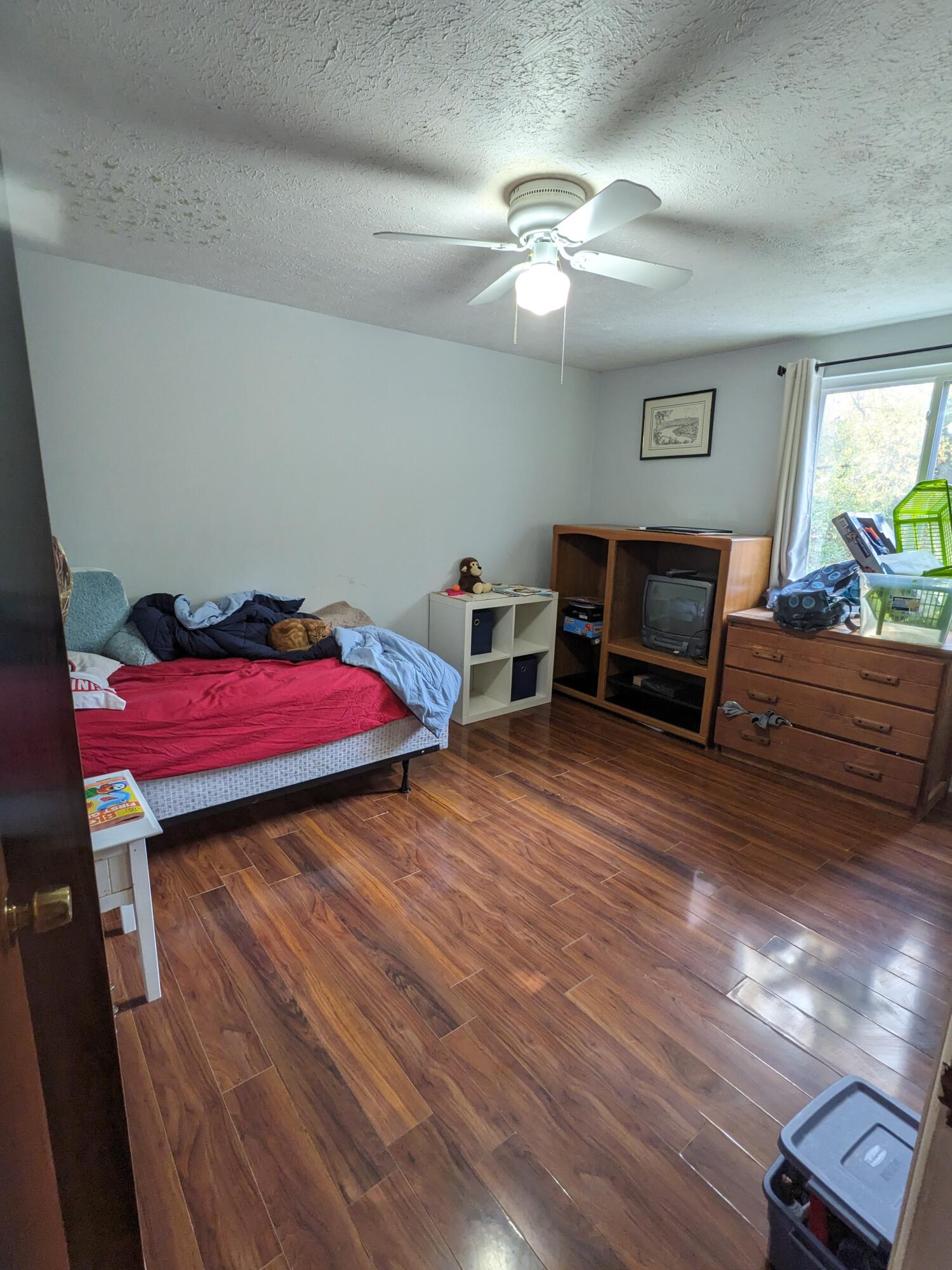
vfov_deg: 94.5
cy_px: 635
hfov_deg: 78.1
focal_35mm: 16
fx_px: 587
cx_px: 476
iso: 44
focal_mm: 2.22
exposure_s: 1/24
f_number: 2.2
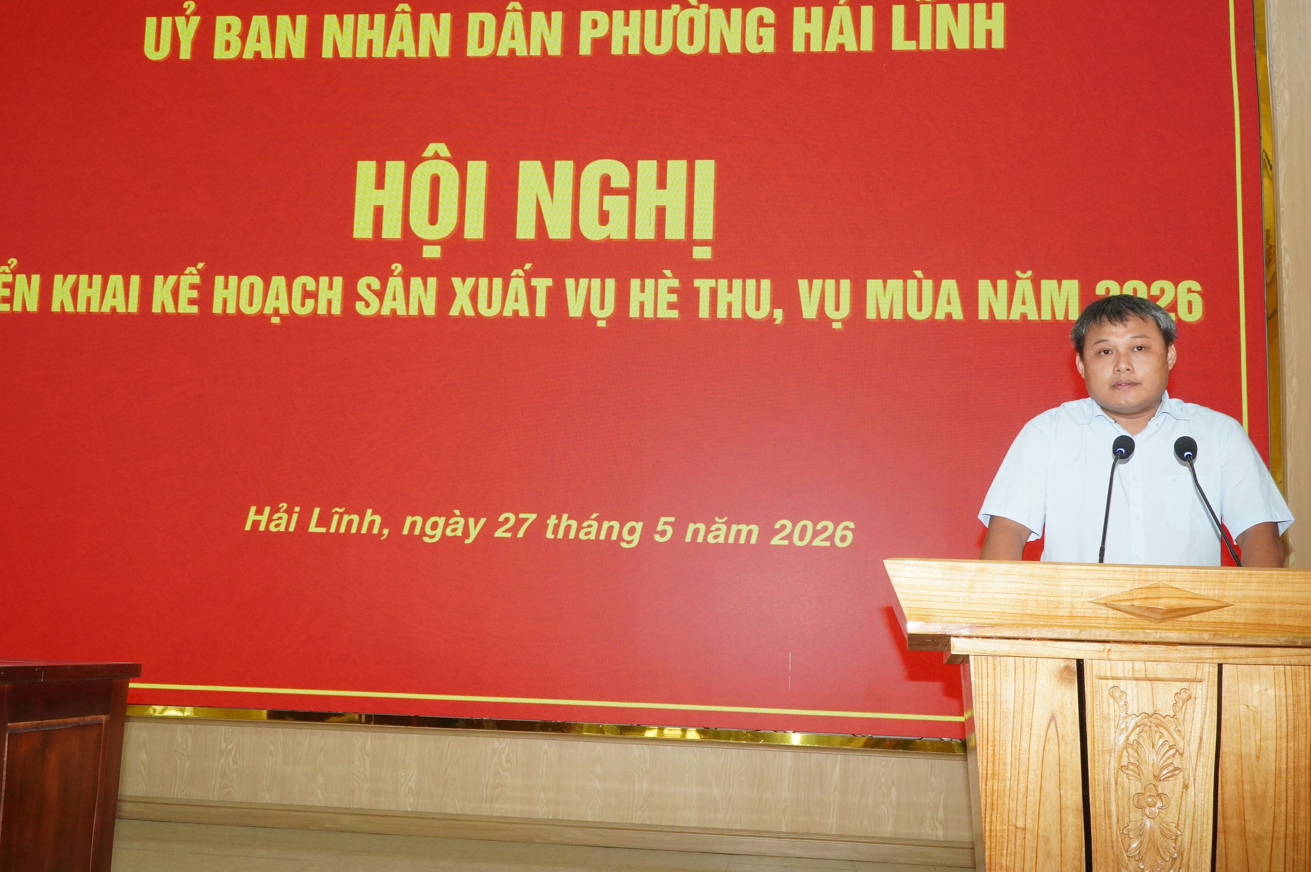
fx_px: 1274
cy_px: 419
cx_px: 619
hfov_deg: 54.4
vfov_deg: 37.8
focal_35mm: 35
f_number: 11
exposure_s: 1/60
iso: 2500
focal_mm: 22
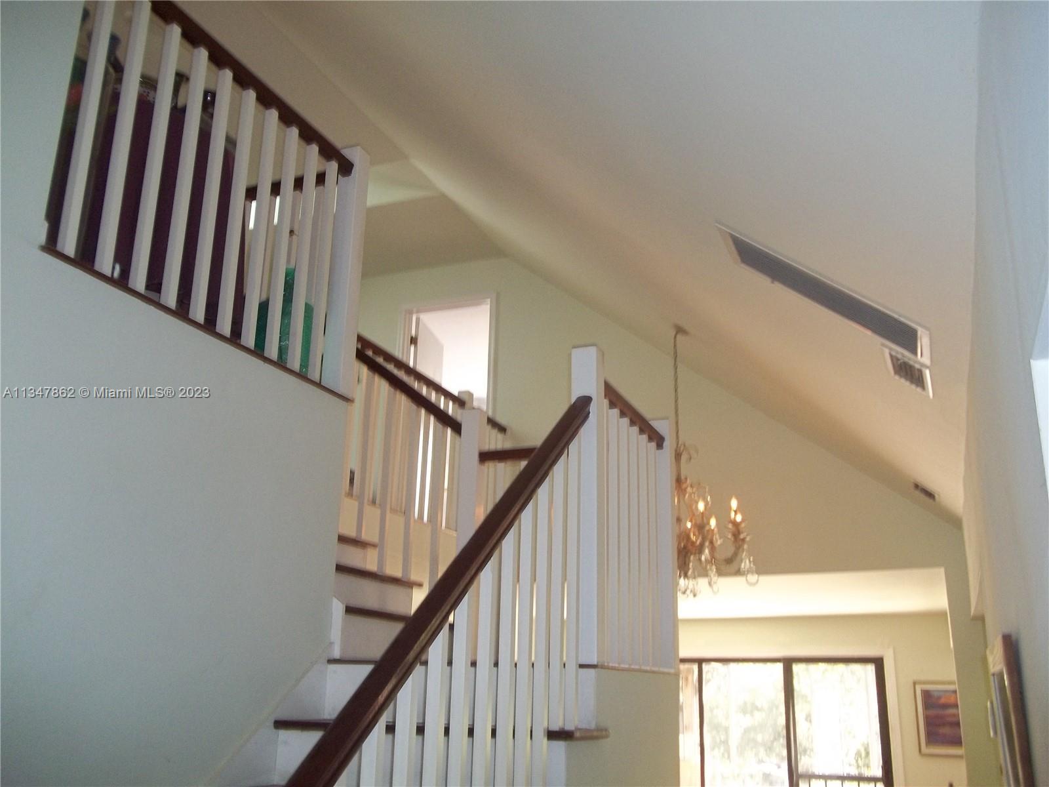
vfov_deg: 44.2
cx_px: 524
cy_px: 394
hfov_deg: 56.8
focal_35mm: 32
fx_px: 970
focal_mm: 5.7
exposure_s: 1/30
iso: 160
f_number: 2.9
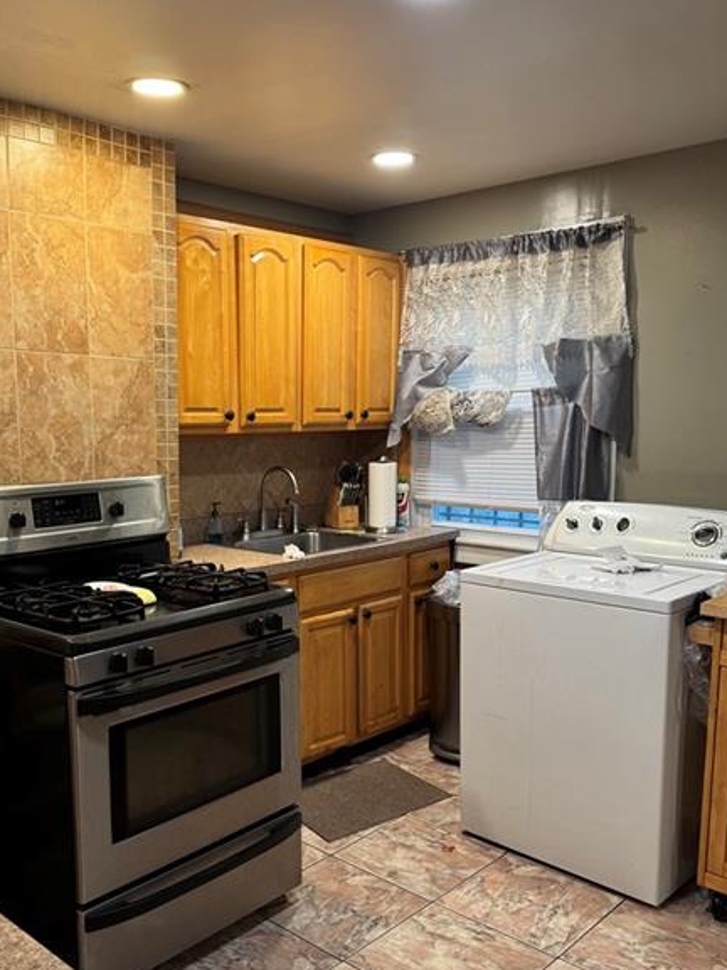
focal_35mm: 32
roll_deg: -1.6
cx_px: 264
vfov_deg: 56.7
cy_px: 536
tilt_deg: -6.7
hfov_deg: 43.7
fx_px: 896
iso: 125
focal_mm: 6.76
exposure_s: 1/60
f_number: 1.78
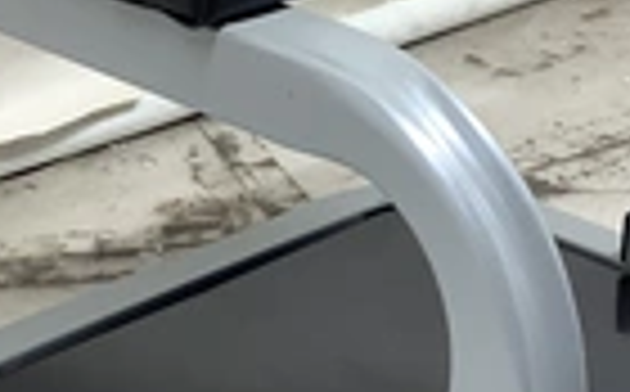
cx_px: 364
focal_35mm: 94
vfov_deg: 13.8
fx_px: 1611
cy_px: 270
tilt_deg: -25.0
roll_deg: -0.4
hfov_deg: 22.1
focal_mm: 3.3
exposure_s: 1/60
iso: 50
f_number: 2.4
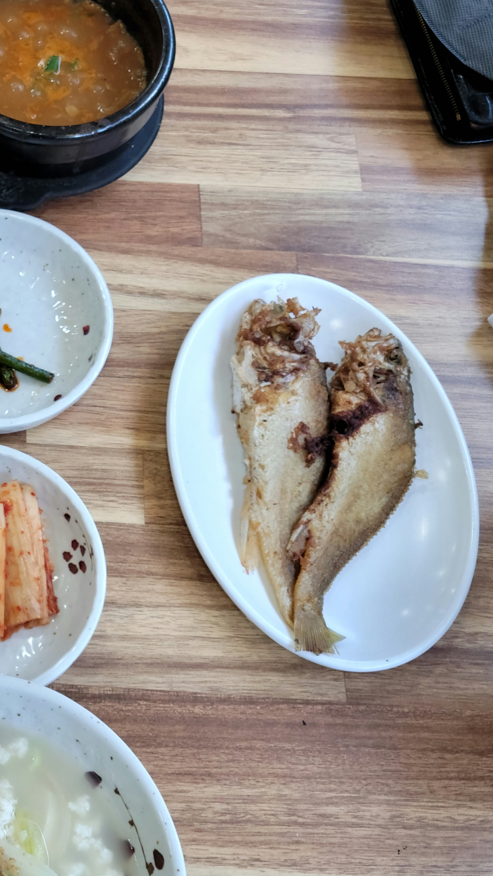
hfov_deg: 21.0
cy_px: 415
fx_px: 1232
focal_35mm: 53
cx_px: -106
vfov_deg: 39.2
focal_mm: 5.9
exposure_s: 1/60.2
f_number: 2
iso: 100
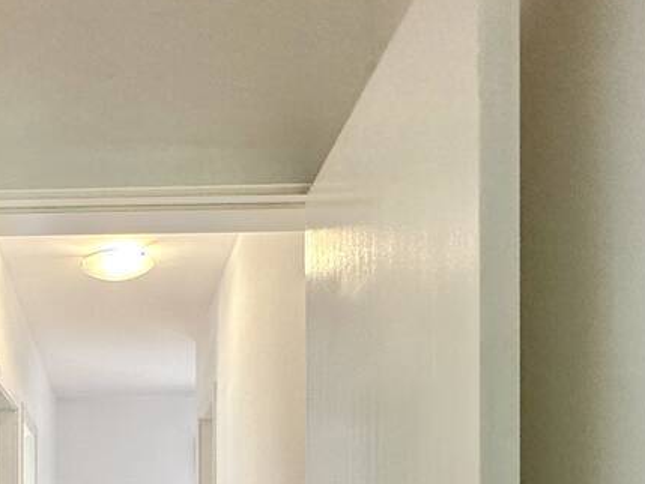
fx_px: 876
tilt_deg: -0.3
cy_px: 552
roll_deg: -0.6
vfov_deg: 27.8
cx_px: 65
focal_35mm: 47
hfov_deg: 37.7
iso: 160
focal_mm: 2.22
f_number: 2.2
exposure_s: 1/120
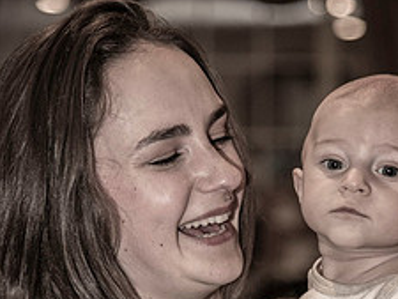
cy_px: 336
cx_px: 248
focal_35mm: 192
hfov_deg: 10.3
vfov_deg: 7.7
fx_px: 2209
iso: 640
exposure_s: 1/200
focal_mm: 100
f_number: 4
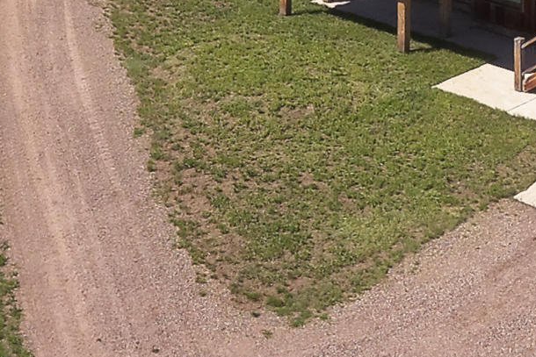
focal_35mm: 177
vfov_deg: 7.4
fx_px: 2636
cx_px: 362
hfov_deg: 11.6
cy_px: -429
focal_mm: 36
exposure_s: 1/60
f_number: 10
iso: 100
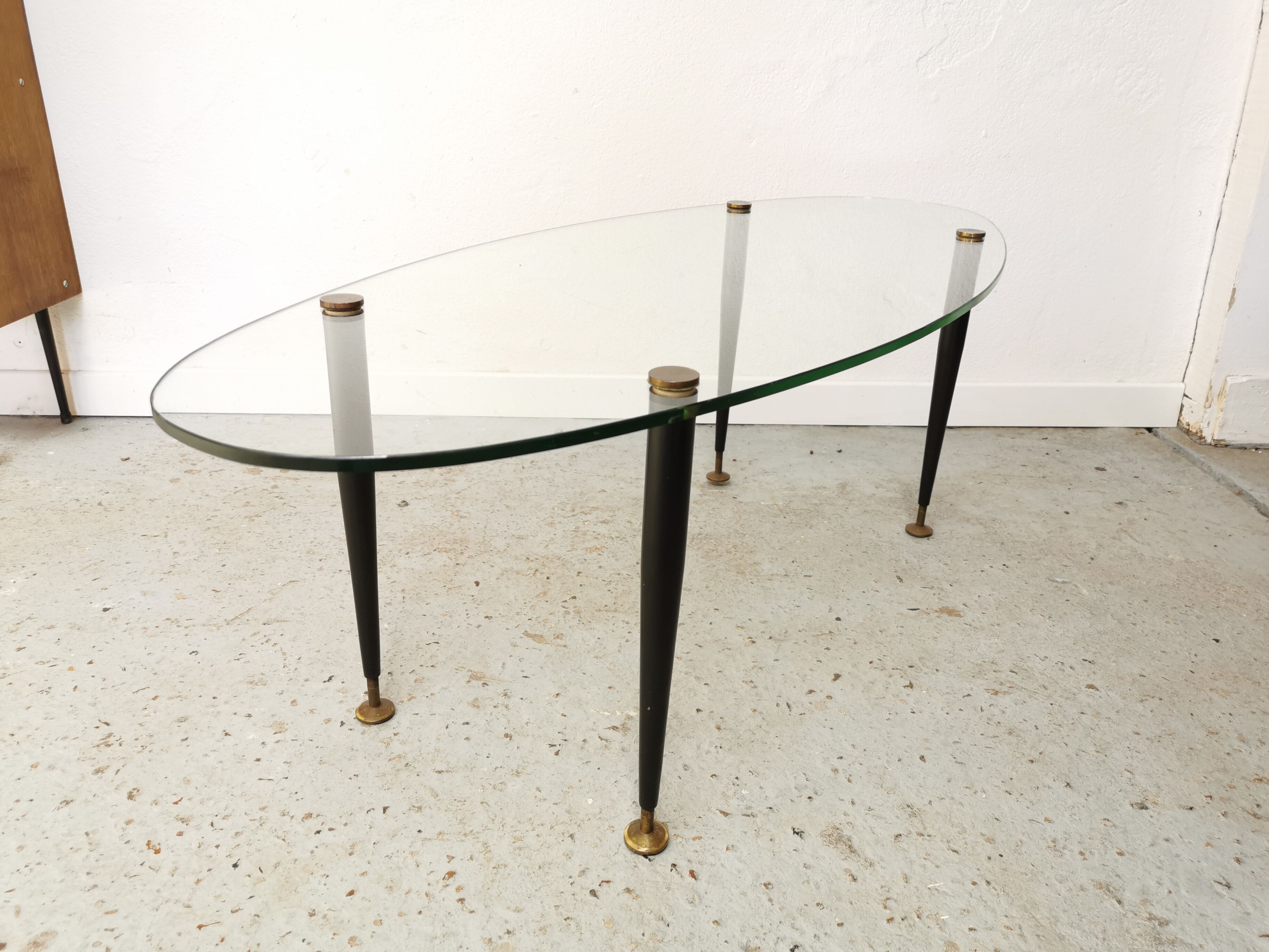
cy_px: 476
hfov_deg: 65.3
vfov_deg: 51.4
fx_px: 990
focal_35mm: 27
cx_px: 634
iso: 100
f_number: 1.8
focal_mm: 5.58
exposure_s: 1/100
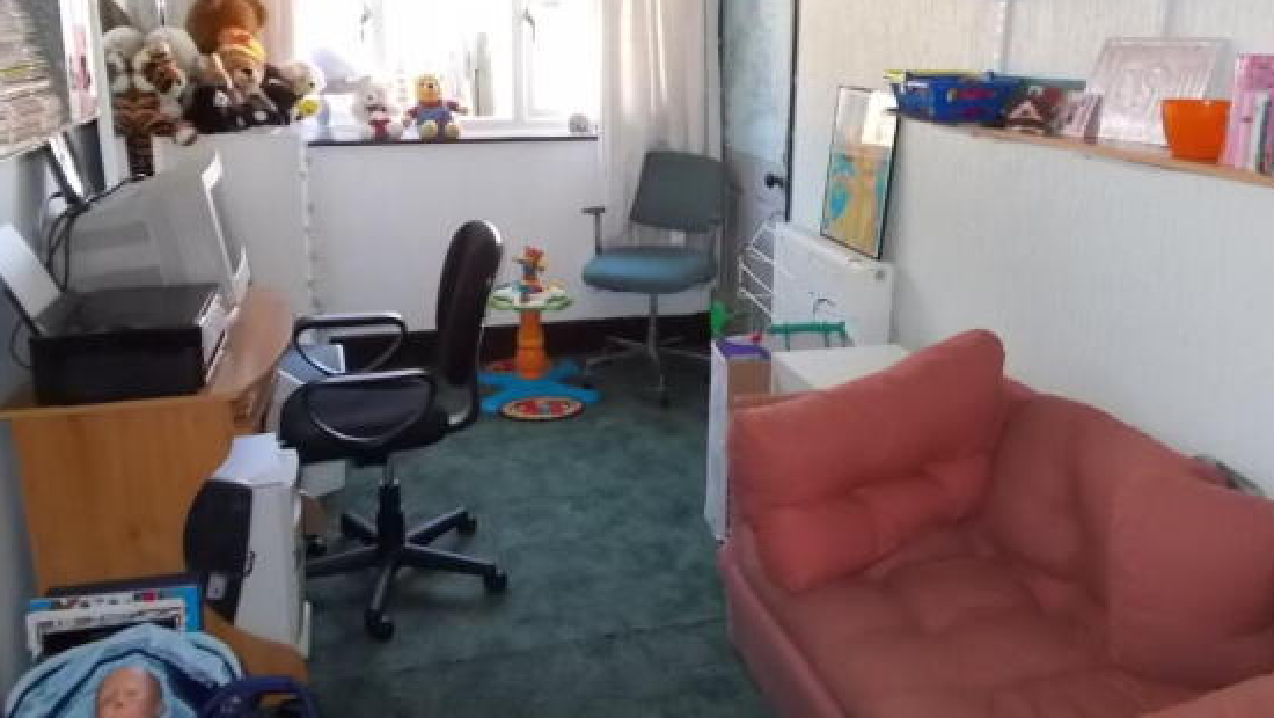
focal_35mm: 30
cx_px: 668
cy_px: 261
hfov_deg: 64.2
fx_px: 1014
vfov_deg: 38.7
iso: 640
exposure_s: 1/60
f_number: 3.2
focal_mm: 4.6
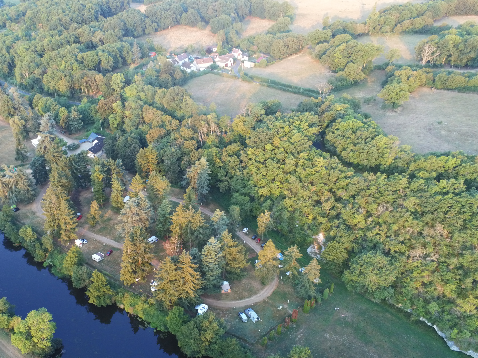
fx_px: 428
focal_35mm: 31
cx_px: 169
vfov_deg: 45.1
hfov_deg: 57.4
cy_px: 220
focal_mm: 4
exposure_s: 1/50
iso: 107
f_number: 2.4
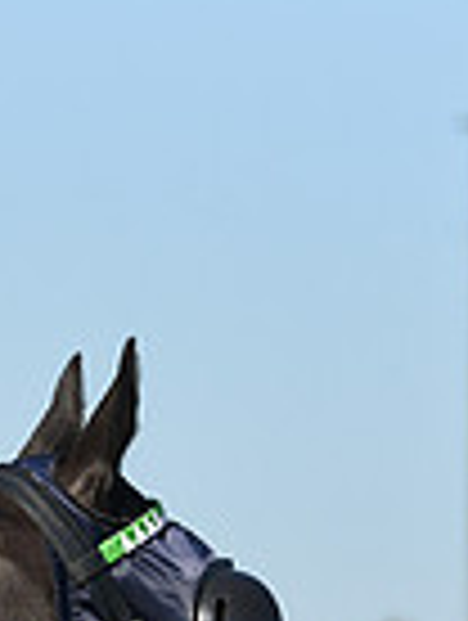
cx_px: -657
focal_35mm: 646
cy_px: 767
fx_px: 11609
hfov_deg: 2.3
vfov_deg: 3.1
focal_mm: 160
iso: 500
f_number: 6.3
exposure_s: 1/2500
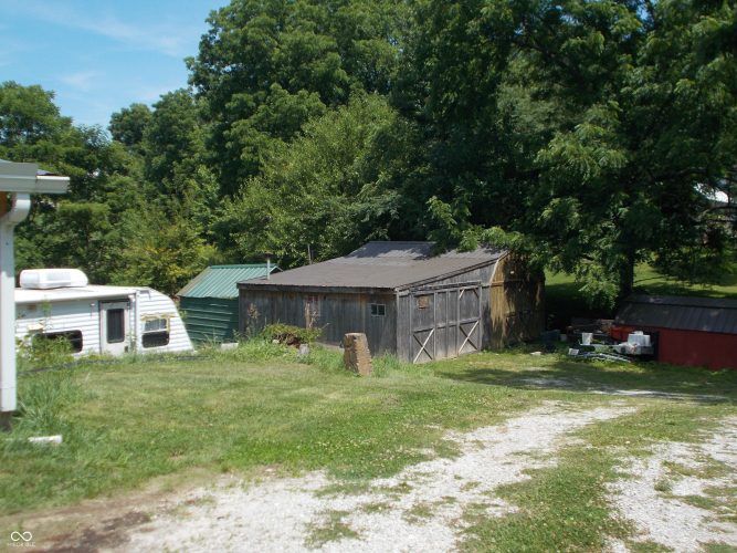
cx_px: 368
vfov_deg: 32.9
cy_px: 276
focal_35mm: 44
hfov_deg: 43.0
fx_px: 937
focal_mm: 7.9
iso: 80
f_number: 10.6
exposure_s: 1/100
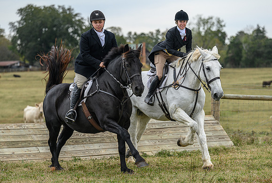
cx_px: 138
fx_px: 1094
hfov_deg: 14.2
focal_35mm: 144
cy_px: 109
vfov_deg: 9.6
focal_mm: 120
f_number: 3.5
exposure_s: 1/800
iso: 500
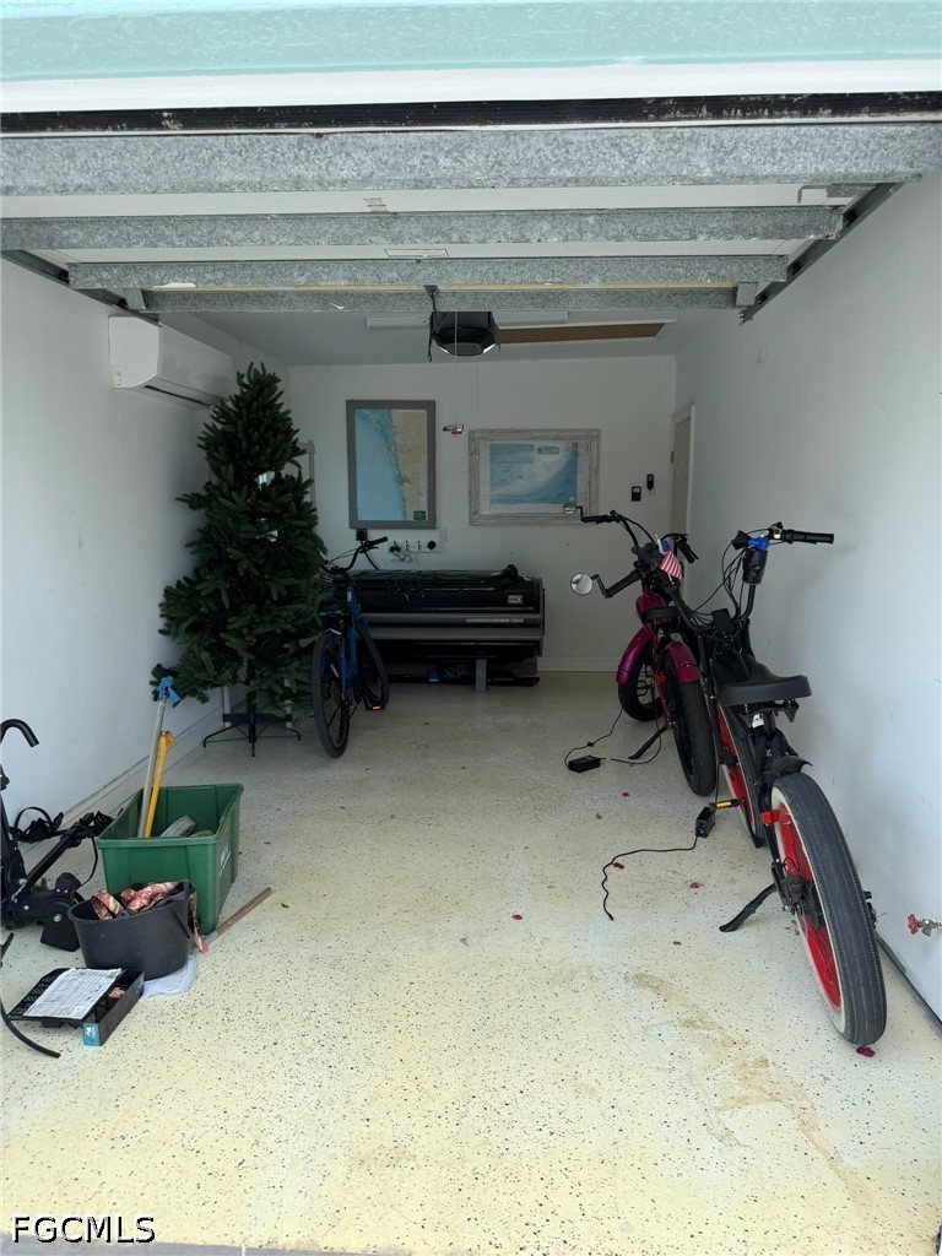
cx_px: 471
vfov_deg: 71.6
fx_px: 871
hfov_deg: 56.8
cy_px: 628
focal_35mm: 24
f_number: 1.78
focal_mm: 6.76
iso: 100
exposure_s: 1/1018
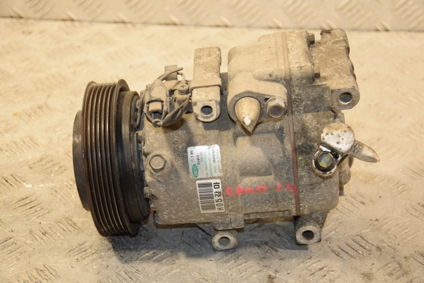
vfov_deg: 17.5
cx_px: 212
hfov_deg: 26.0
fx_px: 918
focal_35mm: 78
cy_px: 142
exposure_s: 1/160
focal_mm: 52
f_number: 5
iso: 800
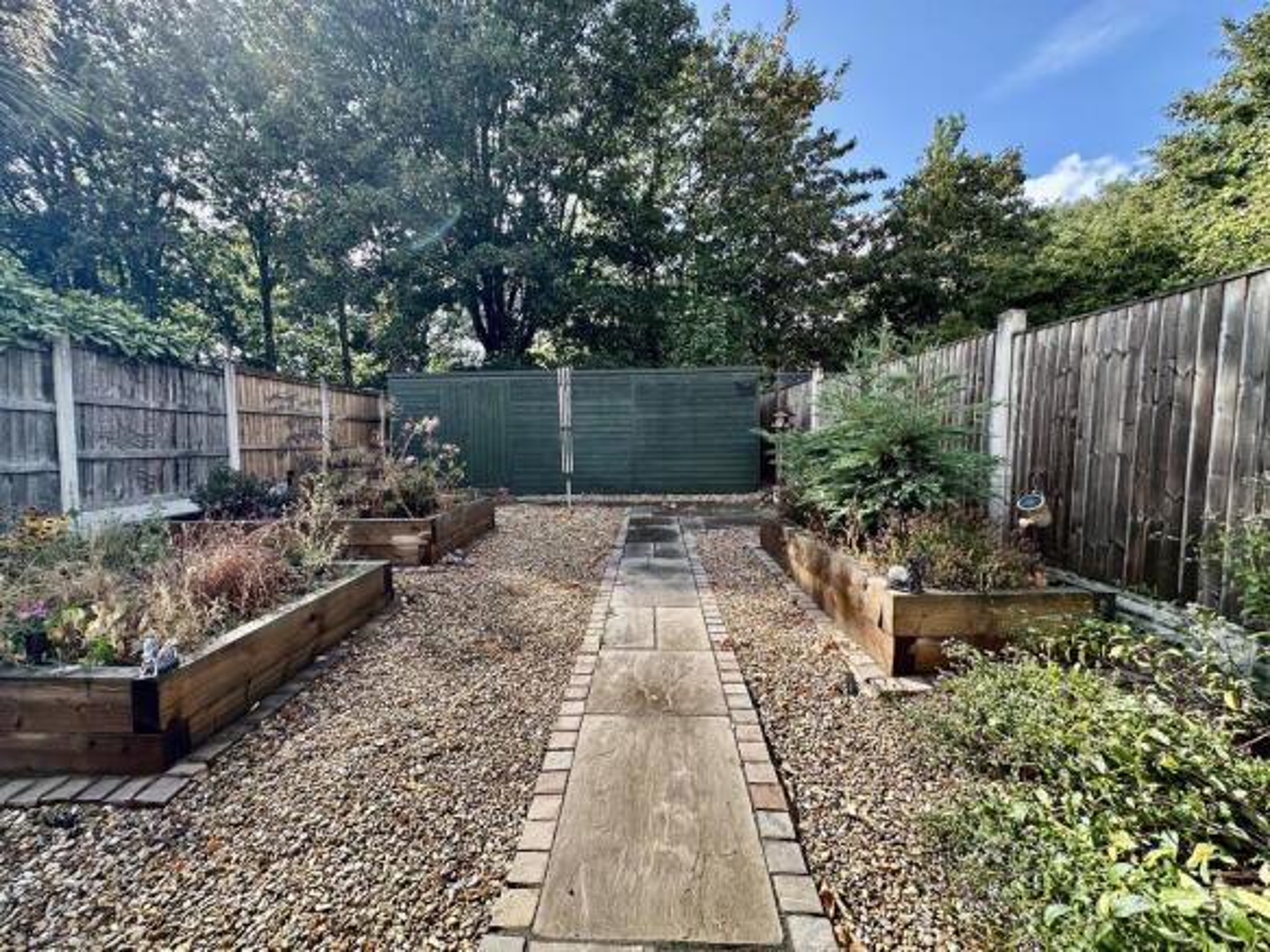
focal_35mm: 14
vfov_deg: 85.7
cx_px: 635
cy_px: 476
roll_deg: +0.5
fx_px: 514
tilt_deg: -4.2
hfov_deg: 102.1
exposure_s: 1/399
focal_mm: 2.22
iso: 40
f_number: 2.2
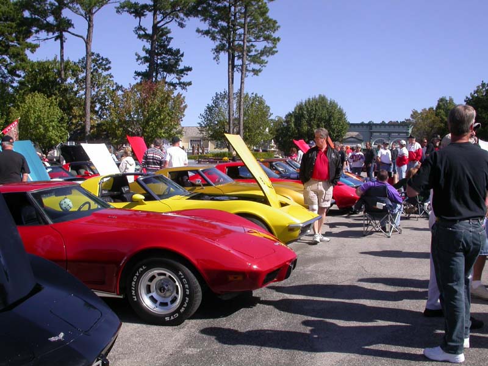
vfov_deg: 37.7
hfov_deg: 49.0
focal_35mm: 38
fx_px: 536
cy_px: 183
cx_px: 244
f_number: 7.5
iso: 100
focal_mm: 7.85
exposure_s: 1/283
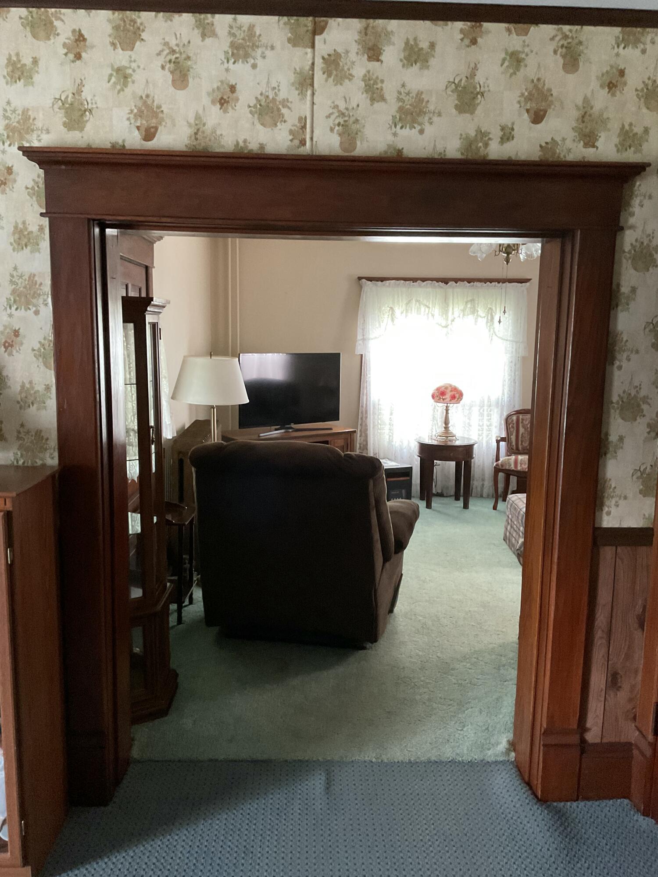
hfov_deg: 48.2
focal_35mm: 29
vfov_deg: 61.7
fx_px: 735
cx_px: 329
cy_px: 438
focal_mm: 3
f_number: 1.8
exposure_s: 1/30
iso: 400
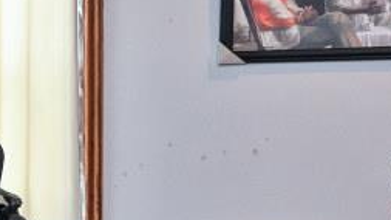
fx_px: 902
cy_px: 144
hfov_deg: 17.6
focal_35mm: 87
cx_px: -383
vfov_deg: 13.9
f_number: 4
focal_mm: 14
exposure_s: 1/60
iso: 900
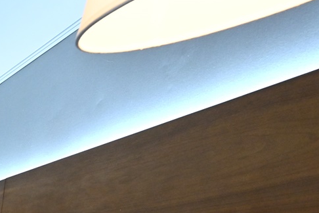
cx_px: -293
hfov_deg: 20.2
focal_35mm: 59
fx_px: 523
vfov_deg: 16.6
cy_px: 441
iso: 1600
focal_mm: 14
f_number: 8
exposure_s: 1/100
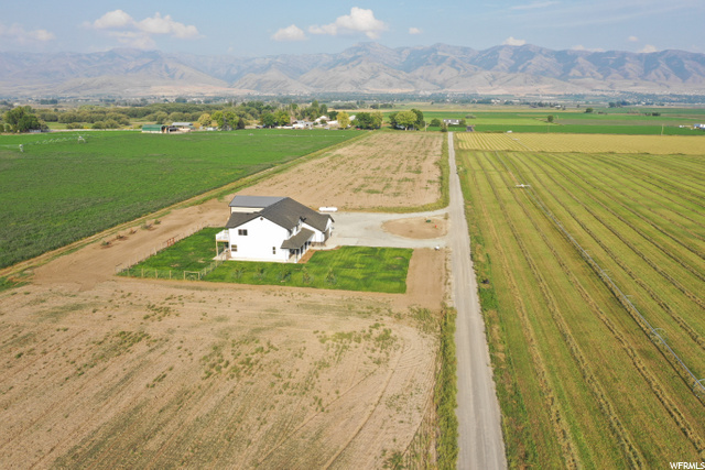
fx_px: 548
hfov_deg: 65.5
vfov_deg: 46.4
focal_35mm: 28
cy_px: 235
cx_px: 352
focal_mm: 10.26
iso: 100
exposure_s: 1/320
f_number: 5.6
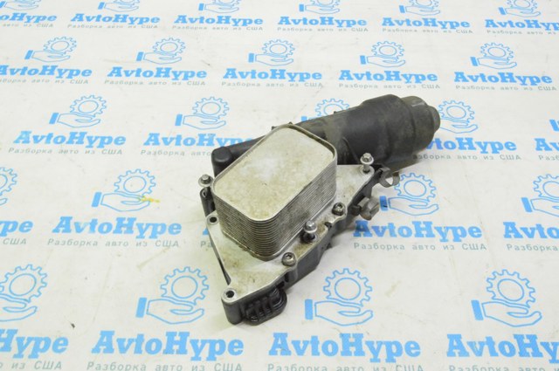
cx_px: 280
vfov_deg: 38.3
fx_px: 535
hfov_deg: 55.2
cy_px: 186
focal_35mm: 34
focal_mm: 23
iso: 6400
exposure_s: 1/20
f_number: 20
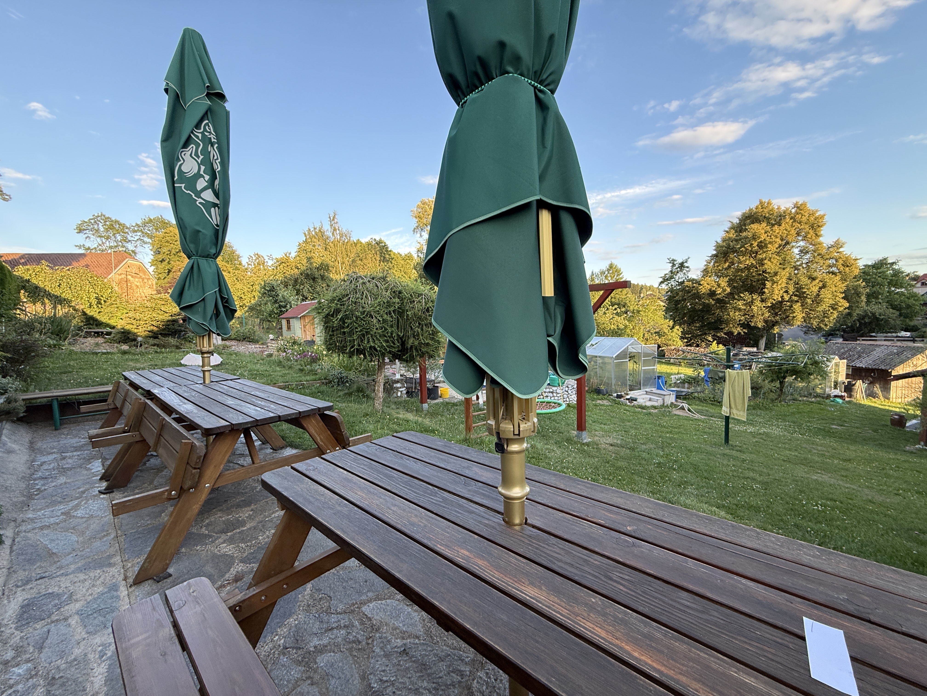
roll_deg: +0.6
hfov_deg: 102.1
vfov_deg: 85.7
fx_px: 375
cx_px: 464
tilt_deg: -6.0
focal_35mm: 14
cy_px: 348
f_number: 2.2
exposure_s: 1/167
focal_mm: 2.22
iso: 64
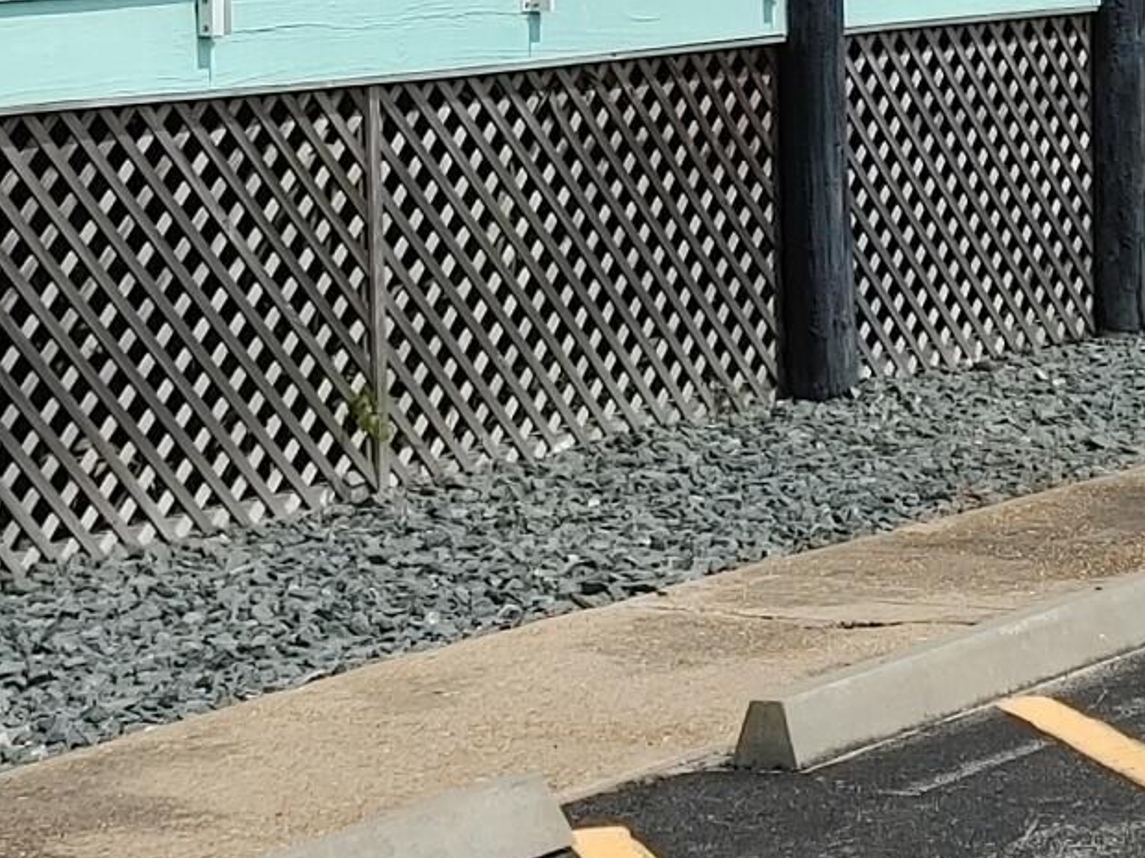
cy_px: -81
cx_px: 964
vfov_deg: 11.6
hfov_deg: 15.5
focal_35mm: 126
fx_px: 4167
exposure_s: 1/3333
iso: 50
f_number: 1.8
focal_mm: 5.58
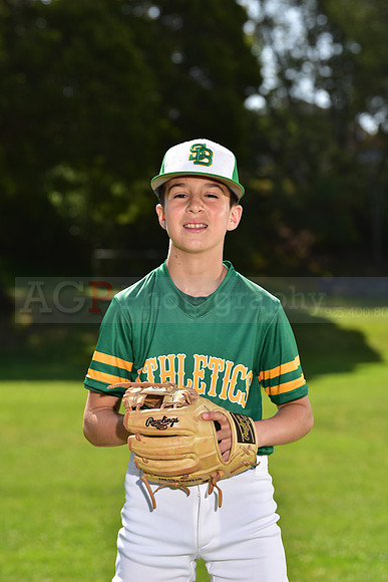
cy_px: 291
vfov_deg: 15.2
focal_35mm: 135
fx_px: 2181
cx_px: 194
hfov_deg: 10.2
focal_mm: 135
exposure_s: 1/250
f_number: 6.3
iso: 100
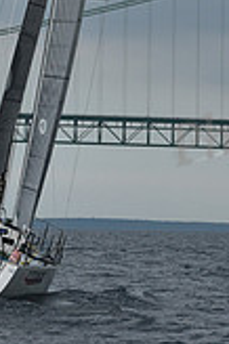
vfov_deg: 6.3
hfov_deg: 4.2
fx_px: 3107
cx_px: 64
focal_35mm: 325
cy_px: -180
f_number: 9
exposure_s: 1/800
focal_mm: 92
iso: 400
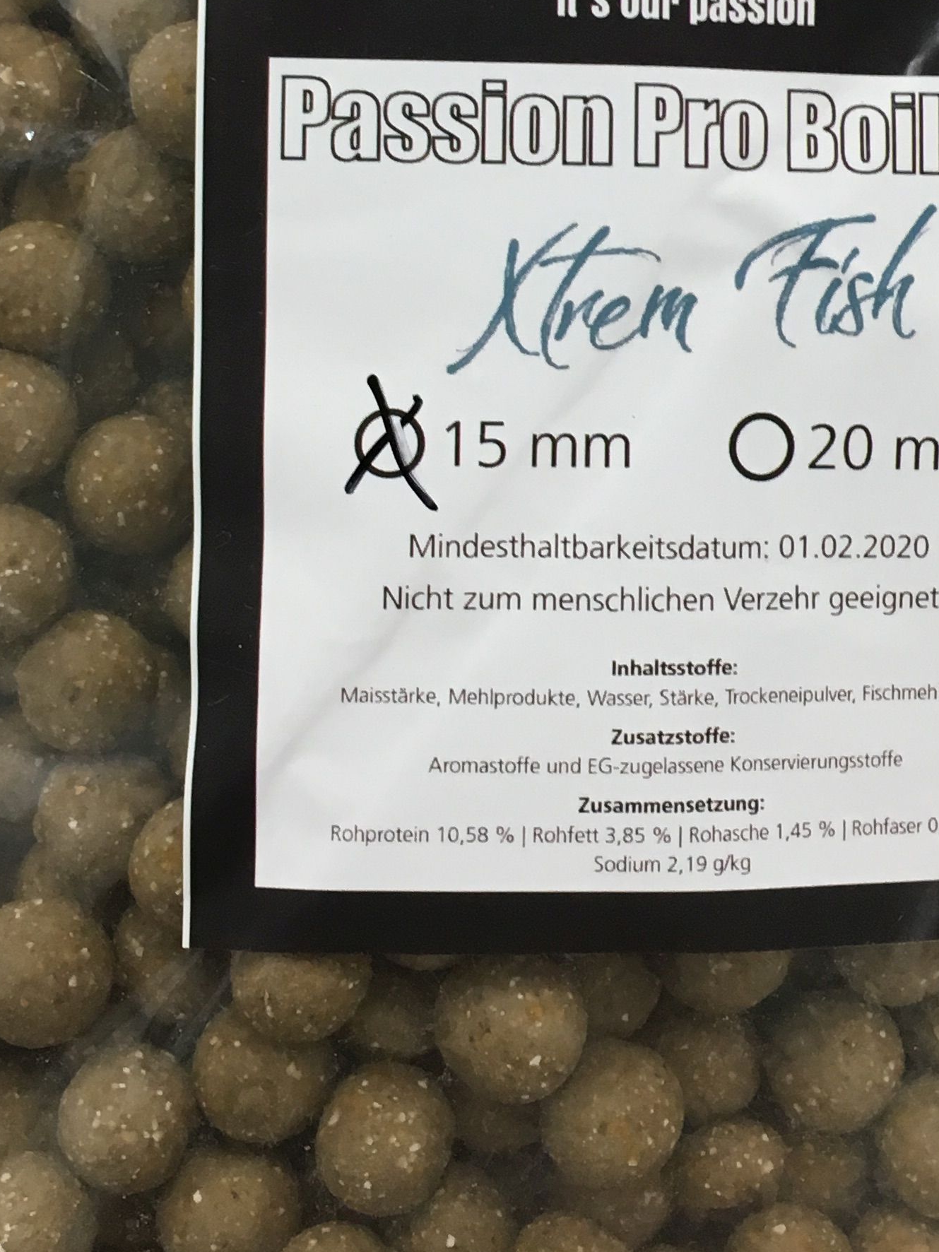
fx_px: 2387
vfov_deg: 28.7
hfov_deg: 22.2
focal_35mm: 66
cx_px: 553
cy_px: 240
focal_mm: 4.15
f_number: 2.2
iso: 80
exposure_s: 1/33
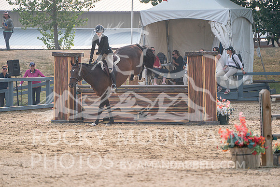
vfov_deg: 3.4
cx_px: 140
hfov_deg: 5.2
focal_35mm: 400
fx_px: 3112
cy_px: 94
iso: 500
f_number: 5.6
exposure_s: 1/1000
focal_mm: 400
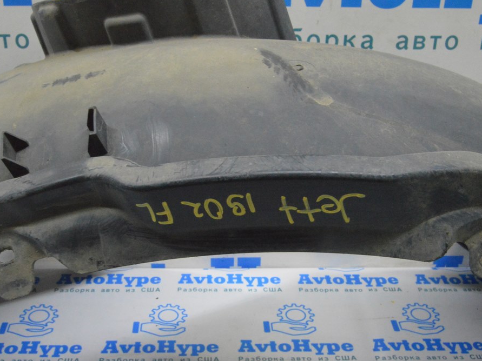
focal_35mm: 53
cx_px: 228
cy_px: 180
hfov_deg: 36.2
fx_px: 738
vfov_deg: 27.5
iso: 6400
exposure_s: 1/20
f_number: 20
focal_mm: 32
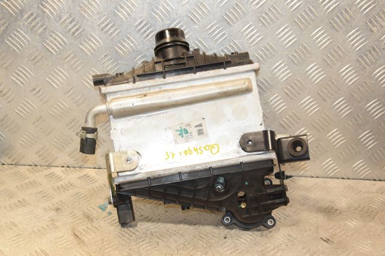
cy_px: 128
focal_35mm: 45
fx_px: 481
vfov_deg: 29.8
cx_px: 192
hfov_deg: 43.6
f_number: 5.6
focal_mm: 30
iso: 1600
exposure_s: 1/200
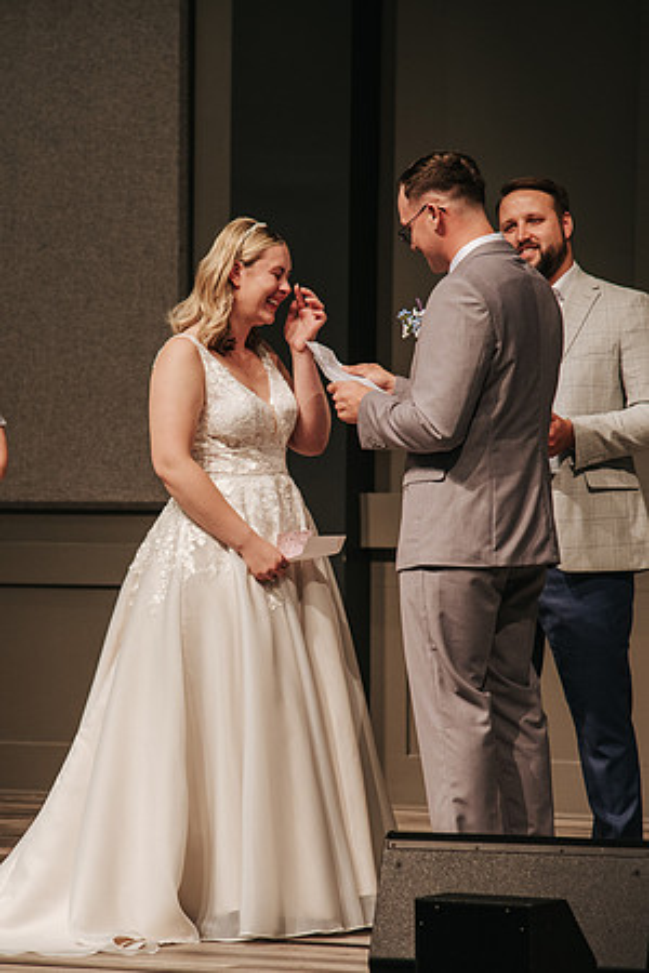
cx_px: 247
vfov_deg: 11.3
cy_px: 488
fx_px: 4936
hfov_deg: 7.5
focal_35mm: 183
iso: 900
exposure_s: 1/200
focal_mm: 120
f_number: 4
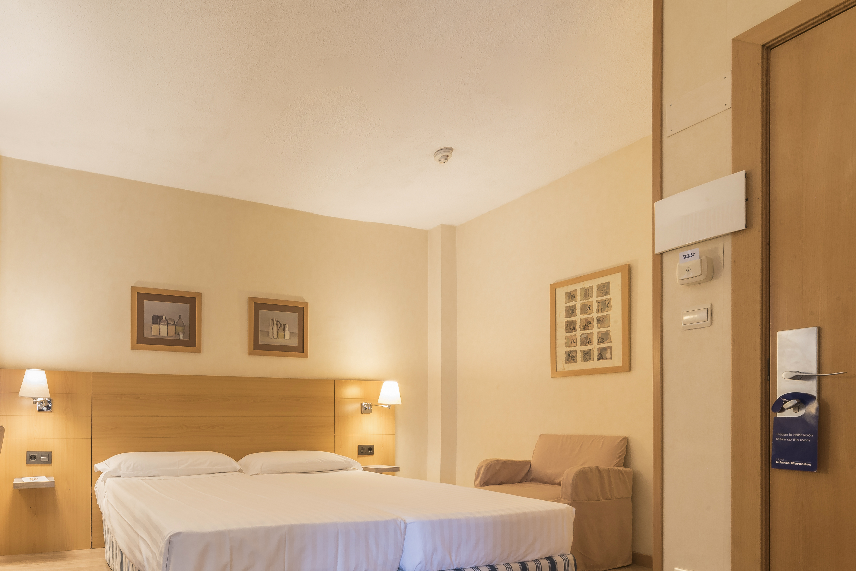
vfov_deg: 56.9
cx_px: 237
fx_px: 499
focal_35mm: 21
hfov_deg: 76.5
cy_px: 419
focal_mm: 14
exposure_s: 5
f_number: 22
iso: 160
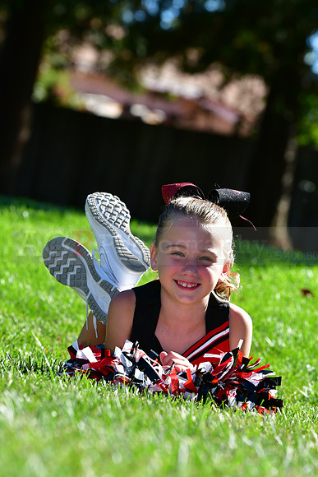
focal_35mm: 270
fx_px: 3575
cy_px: 238
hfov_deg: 5.1
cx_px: 159
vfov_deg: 7.6
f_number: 7.1
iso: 400
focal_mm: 180
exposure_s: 1/640
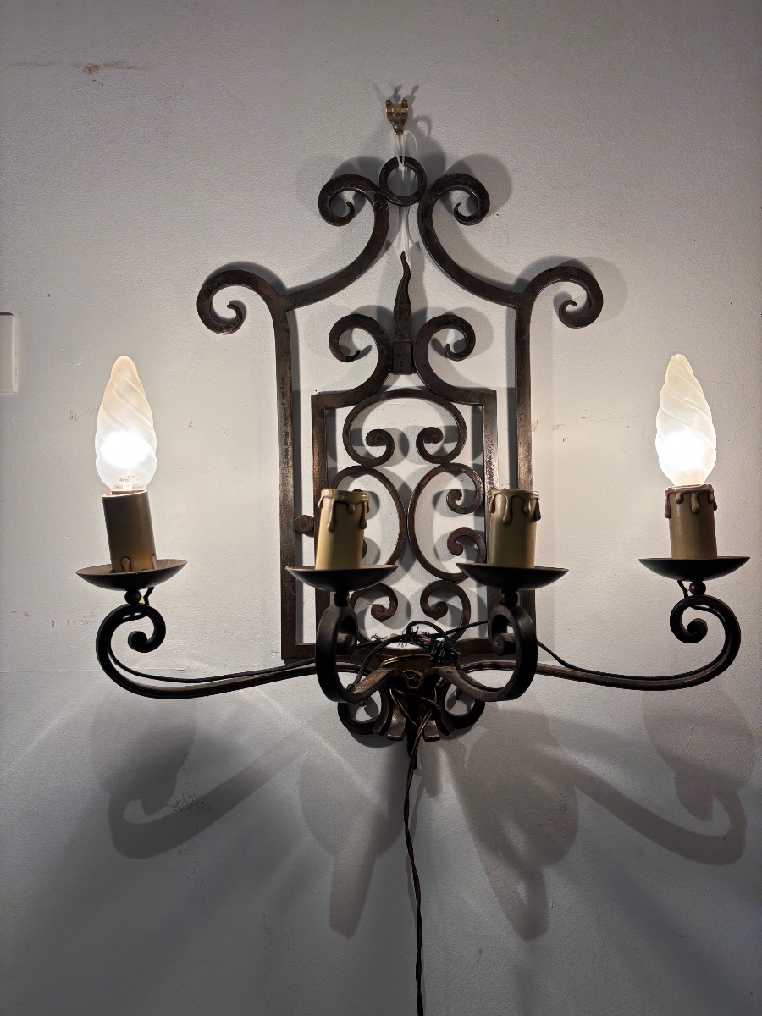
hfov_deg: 53.1
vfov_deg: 67.3
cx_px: 381
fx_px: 763
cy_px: 508
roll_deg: -0.1
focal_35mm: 26
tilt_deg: +1.8
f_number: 1.6
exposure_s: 1/100
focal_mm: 5.96
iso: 50
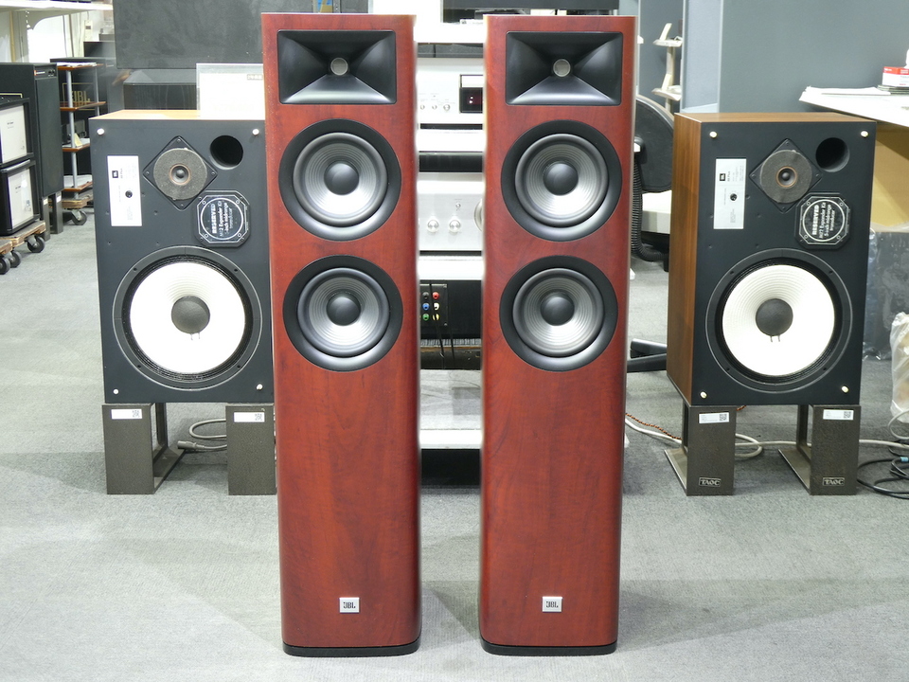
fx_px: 1313
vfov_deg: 29.1
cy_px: 341
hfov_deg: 38.2
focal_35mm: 50
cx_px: 454
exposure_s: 1.3
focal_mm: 9
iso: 100
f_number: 4.1
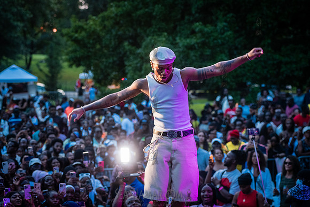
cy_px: 104
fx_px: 904
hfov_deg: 19.5
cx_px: 155
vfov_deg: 13.0
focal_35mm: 105
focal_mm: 105
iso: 4000
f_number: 4
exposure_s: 1/400
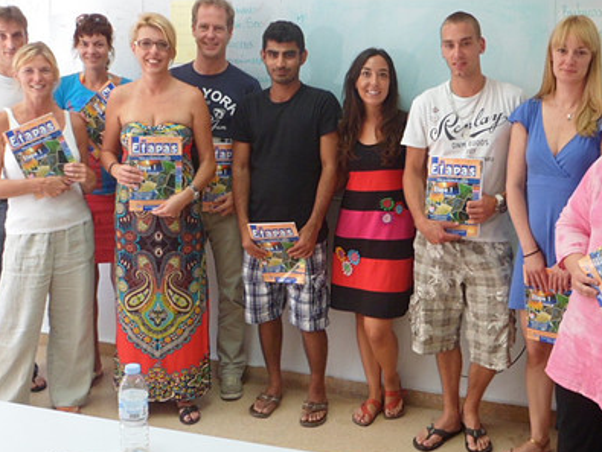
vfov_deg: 32.9
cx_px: 352
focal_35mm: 44
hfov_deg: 42.8
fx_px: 766
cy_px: 218
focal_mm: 5.7
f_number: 3.5
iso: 160
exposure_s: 1/45
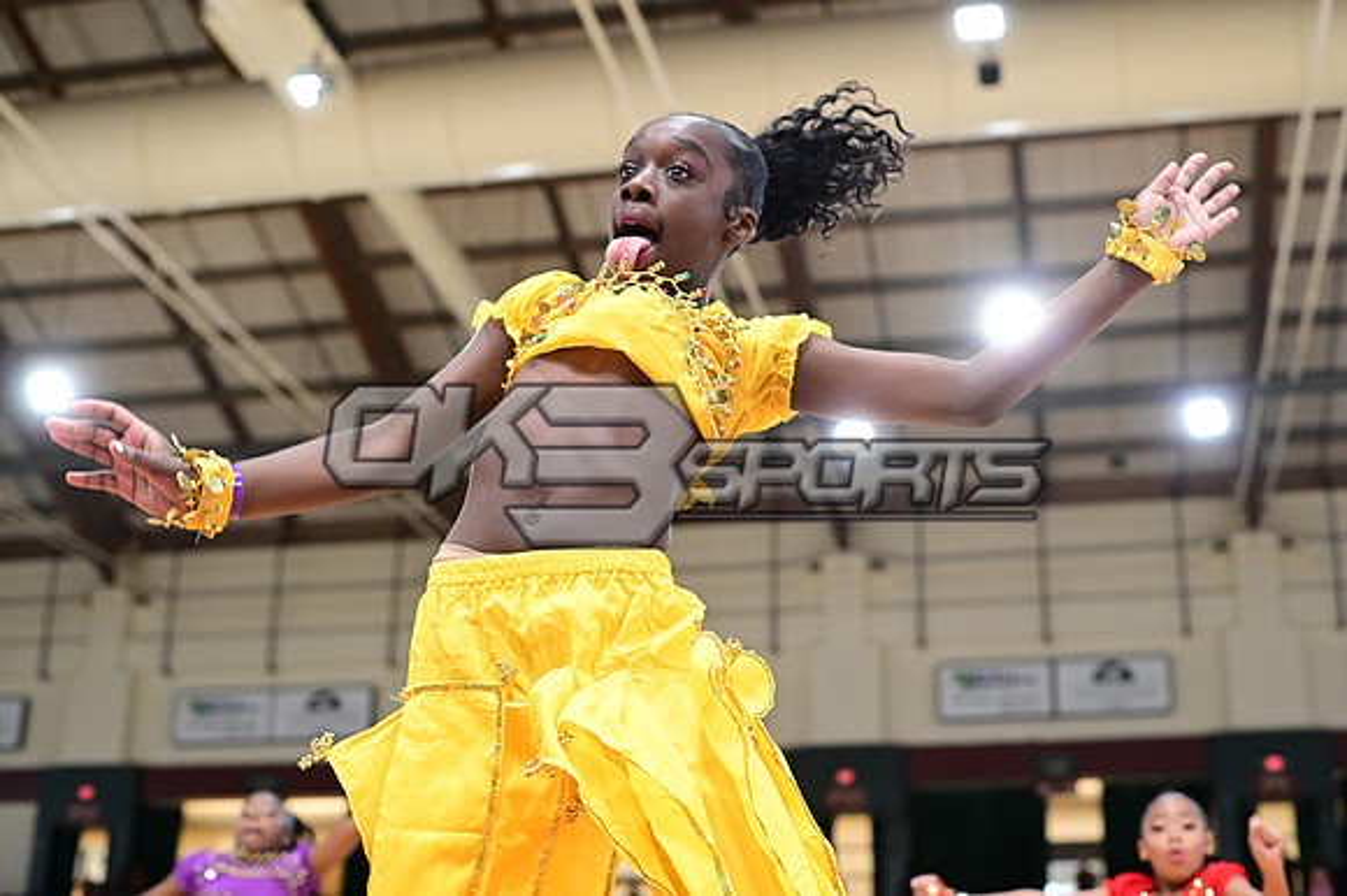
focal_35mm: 50
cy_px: 448
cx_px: 674
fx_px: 1870
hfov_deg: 39.6
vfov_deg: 27.0
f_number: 3.2
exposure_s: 1/1000
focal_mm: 50
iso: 6400
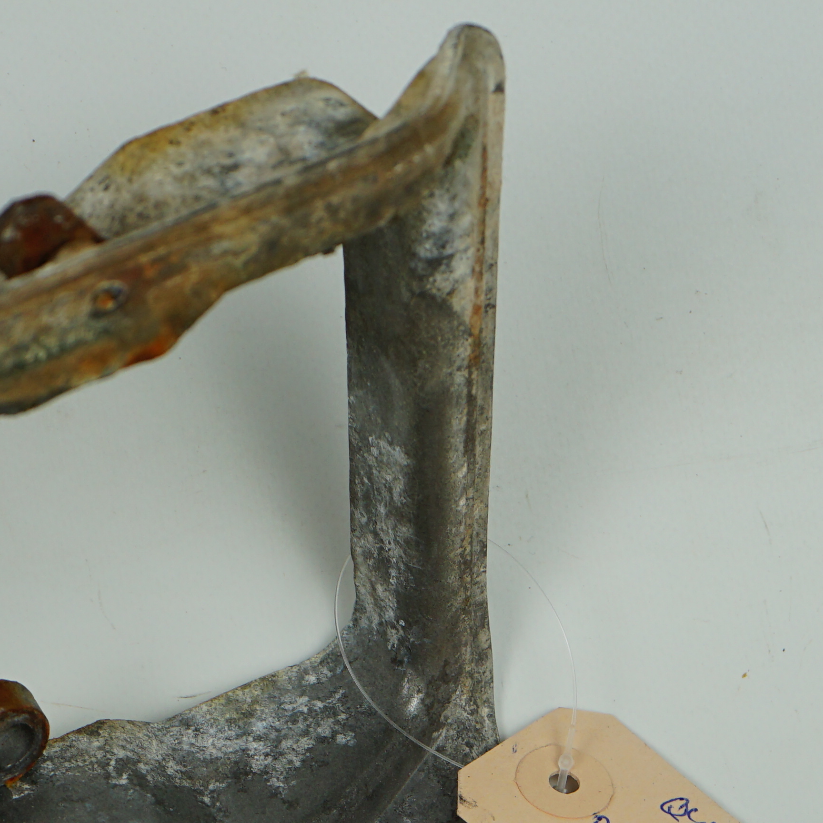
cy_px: 795
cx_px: 502
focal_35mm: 177
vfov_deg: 9.8
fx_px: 4761
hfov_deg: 9.9
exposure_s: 1/200
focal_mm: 60
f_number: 7.1
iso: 200
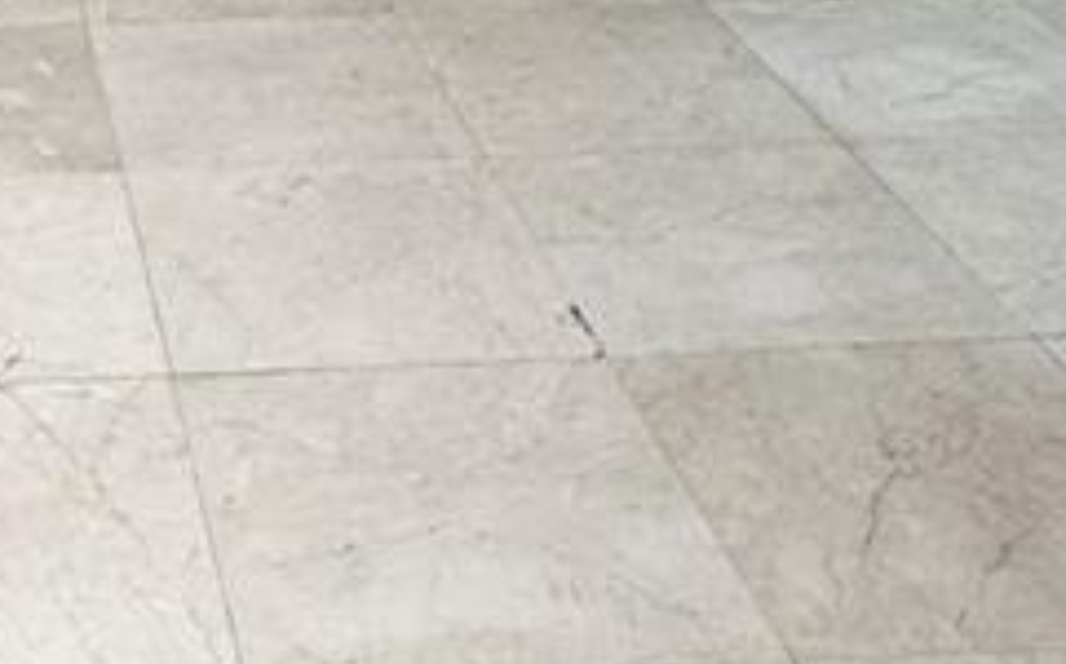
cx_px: -22
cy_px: -553
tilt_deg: -5.7
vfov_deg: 15.1
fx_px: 2147
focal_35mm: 74
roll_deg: +0.4
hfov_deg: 26.3
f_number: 2.2
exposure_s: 1/120
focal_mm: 2.22
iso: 125
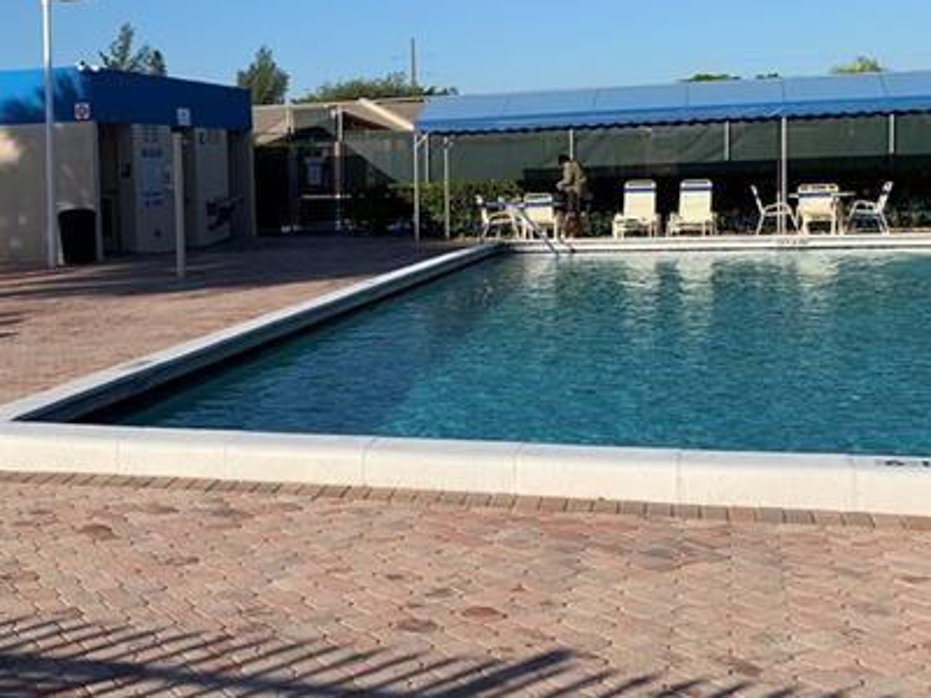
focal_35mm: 52
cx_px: 168
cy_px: 300
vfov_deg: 28.0
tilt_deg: -4.4
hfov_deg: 35.5
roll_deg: +2.3
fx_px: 1399
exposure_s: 1/2994
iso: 25
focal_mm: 4.25
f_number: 1.8
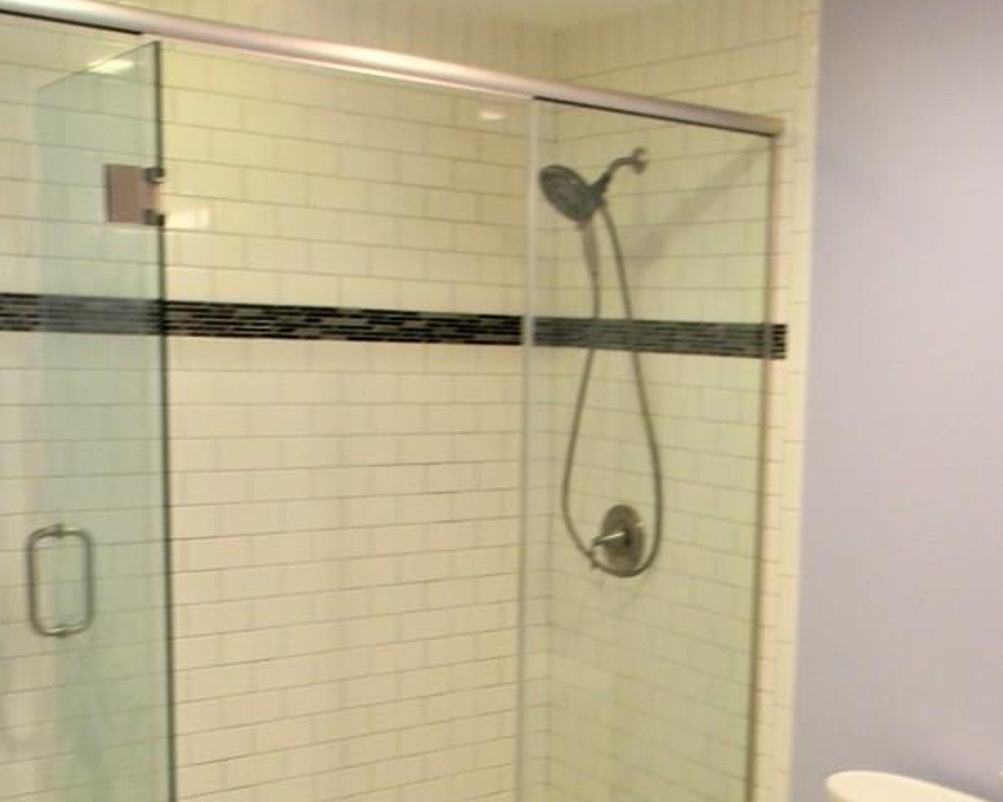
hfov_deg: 38.5
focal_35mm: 47
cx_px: 754
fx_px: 1395
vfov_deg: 31.8
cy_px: 548
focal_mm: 5
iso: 334
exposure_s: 1/30
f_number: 3.5
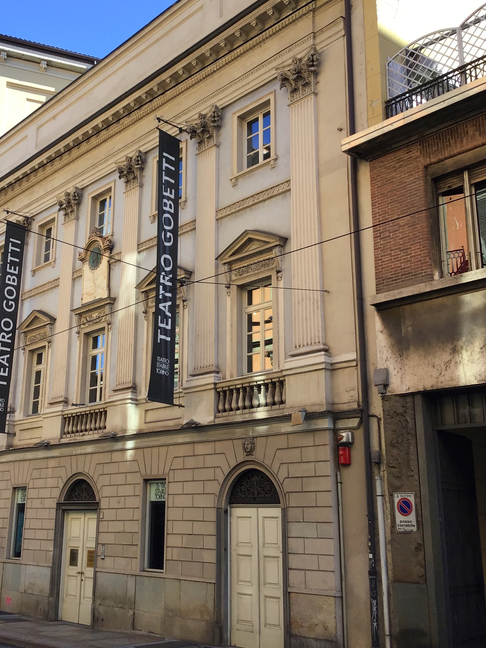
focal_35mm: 40
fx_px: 749
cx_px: 185
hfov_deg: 35.8
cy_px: 300
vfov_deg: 46.8
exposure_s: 1/272
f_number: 2.4
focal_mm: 3.3
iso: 25
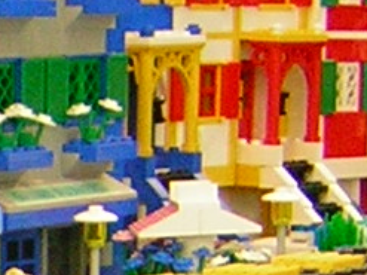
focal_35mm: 305
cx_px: -398
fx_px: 3232
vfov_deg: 4.8
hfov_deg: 6.3
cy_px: 471
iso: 104
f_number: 2.9
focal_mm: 6.1
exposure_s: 1/5.3
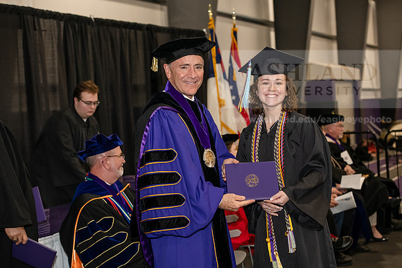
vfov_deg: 19.5
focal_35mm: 70
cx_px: 201
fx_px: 782
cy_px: 134
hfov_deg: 28.8
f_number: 5
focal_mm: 70
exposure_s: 1/200
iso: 2500
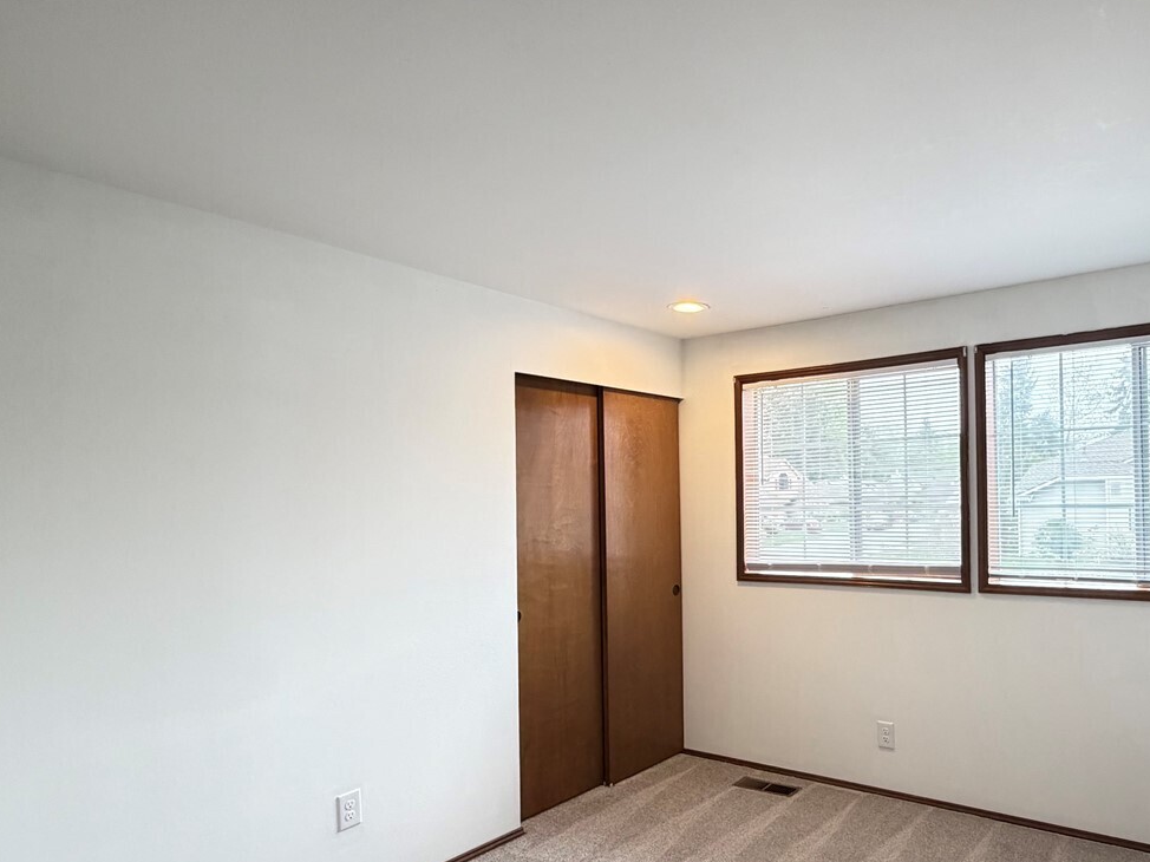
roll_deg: +0.9
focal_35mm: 23
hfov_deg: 72.2
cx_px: 747
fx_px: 764
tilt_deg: +0.7
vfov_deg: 58.6
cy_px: 492
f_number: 2.2
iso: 320
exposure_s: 1/60
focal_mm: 2.22
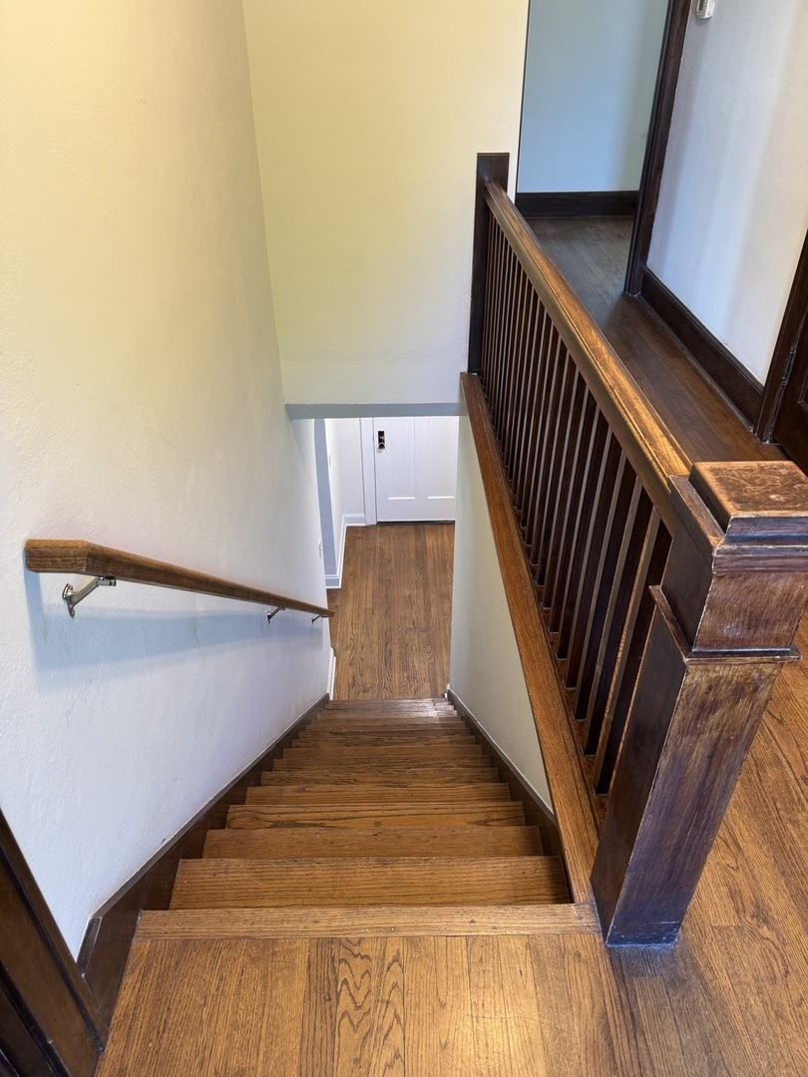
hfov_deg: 56.8
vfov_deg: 71.6
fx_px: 747
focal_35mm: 24
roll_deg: +1.5
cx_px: 404
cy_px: 538
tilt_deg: -35.1
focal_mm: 6.76
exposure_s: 1/60
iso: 160
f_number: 1.78
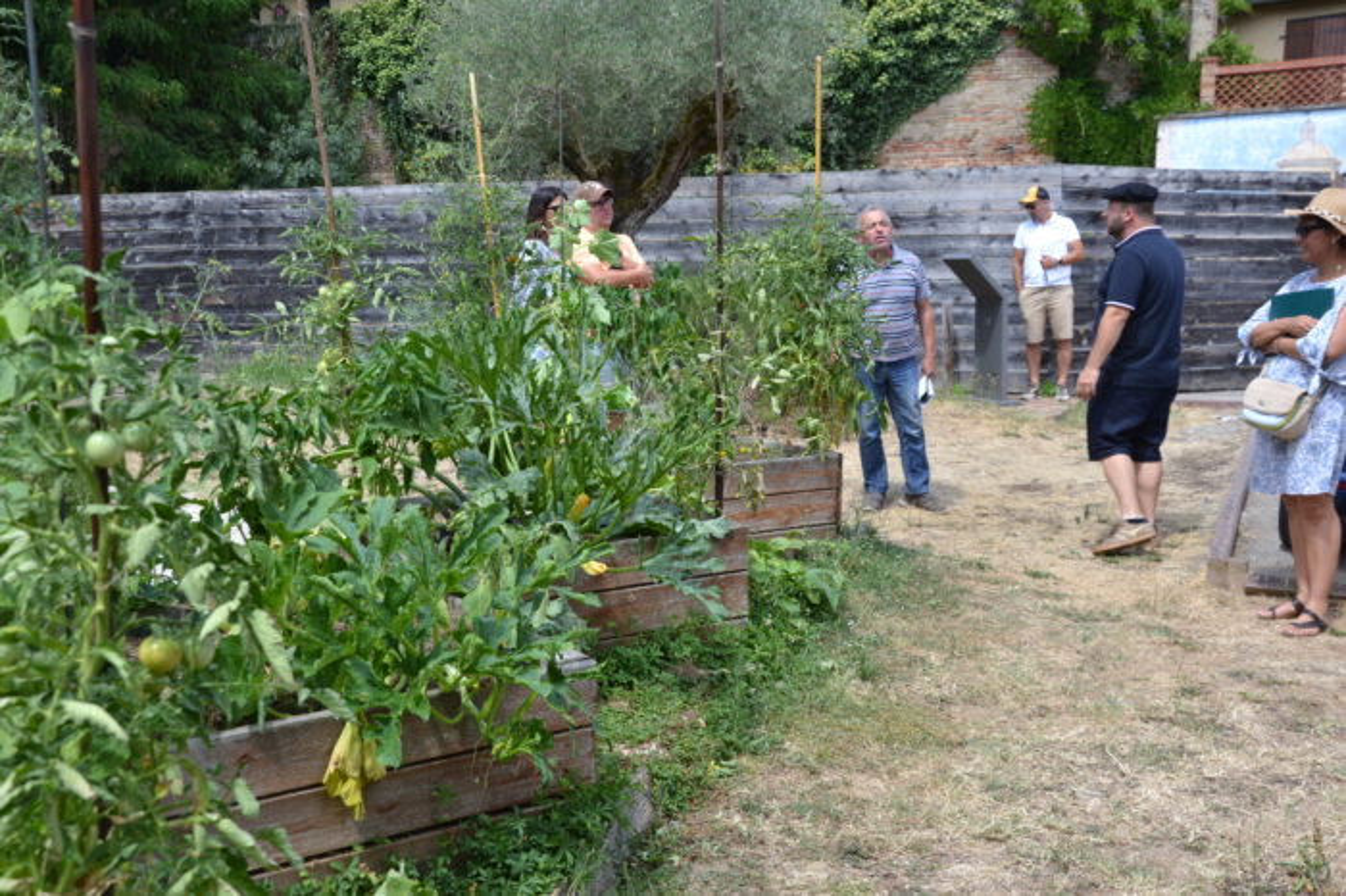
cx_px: 673
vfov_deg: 34.2
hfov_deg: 49.6
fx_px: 1457
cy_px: 448
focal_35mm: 39
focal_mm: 26
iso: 110
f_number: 5.6
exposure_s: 1/125
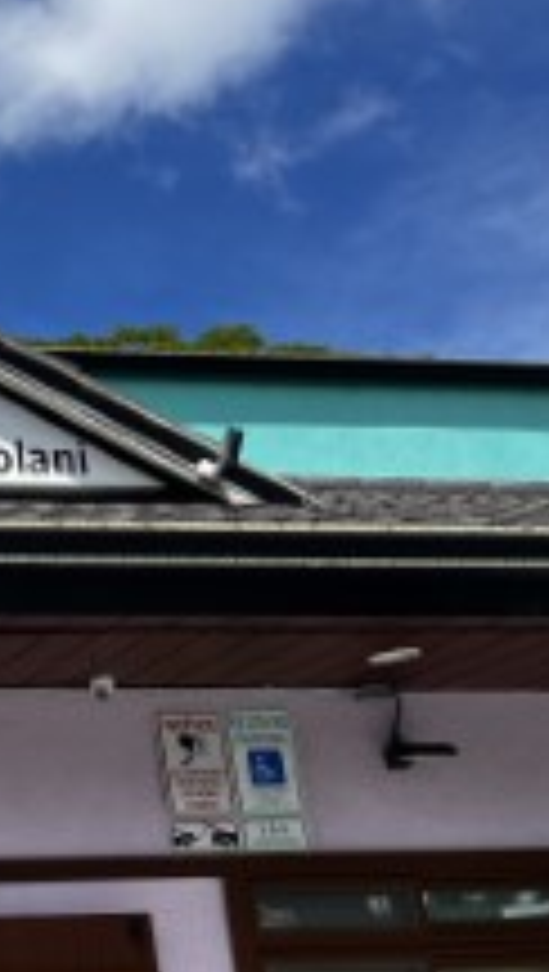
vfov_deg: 34.9
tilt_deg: +14.0
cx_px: -356
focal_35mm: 59
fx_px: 1522
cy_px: 688
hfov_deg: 17.6
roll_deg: +4.4
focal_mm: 5.1
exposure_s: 1/2571
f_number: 1.6
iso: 50
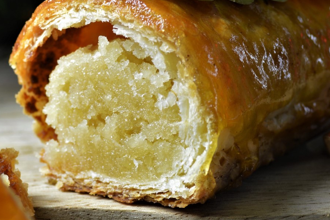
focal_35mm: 62
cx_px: 122
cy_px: 85
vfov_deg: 21.8
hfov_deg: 32.2
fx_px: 568
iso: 100
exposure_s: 1/2.5
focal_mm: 32
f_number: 5.6
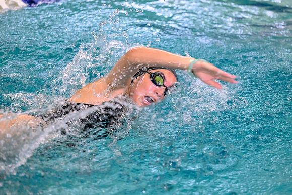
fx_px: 967
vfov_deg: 11.5
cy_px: 84
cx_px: 153
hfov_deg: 17.2
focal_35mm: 119
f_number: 2.8
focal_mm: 100
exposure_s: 1/1000
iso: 5600
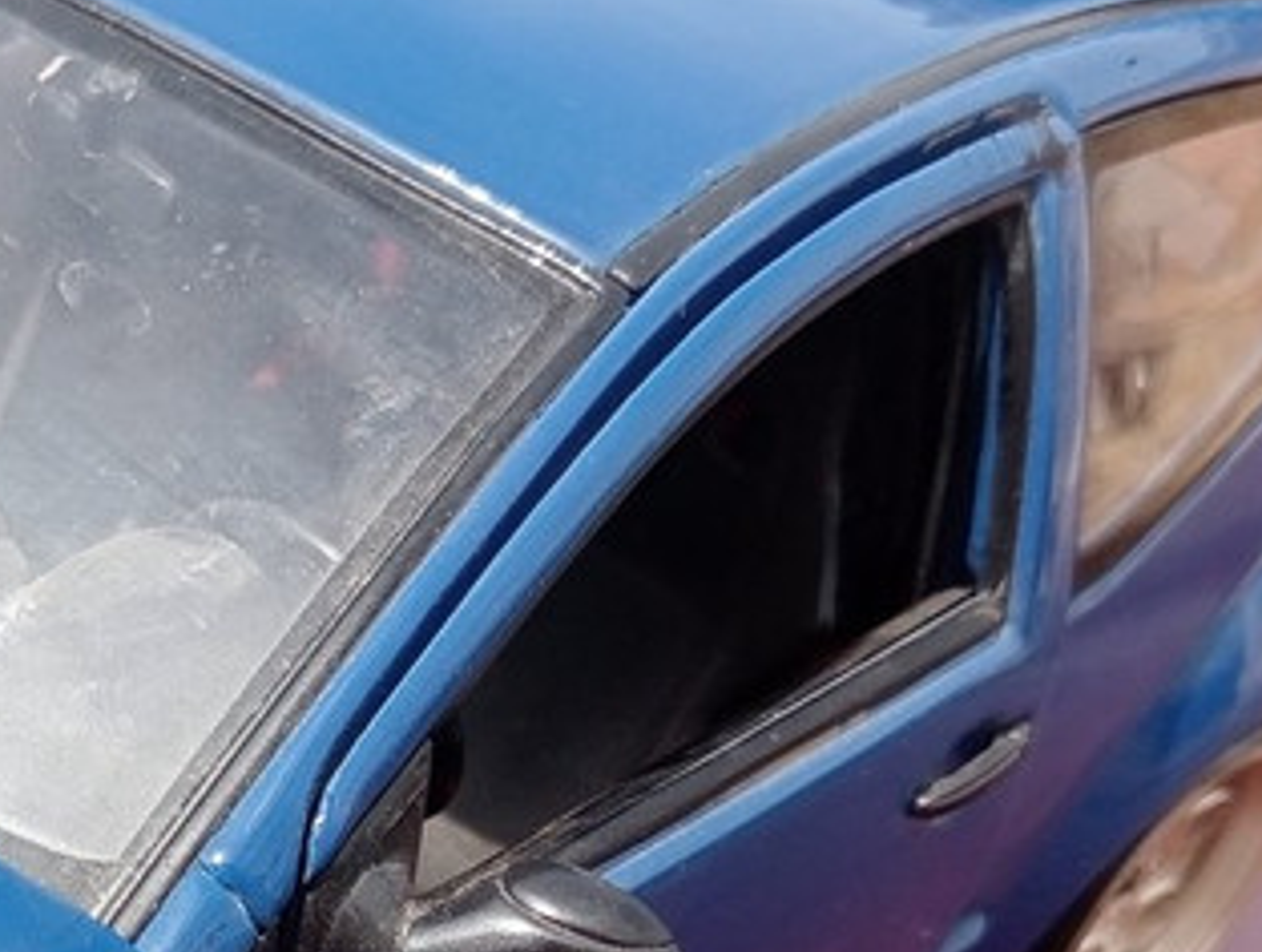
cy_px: 1097
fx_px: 3470
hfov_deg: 19.6
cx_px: -173
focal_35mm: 95
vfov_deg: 15.1
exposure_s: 1/498
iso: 113
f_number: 1.8
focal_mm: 4.04
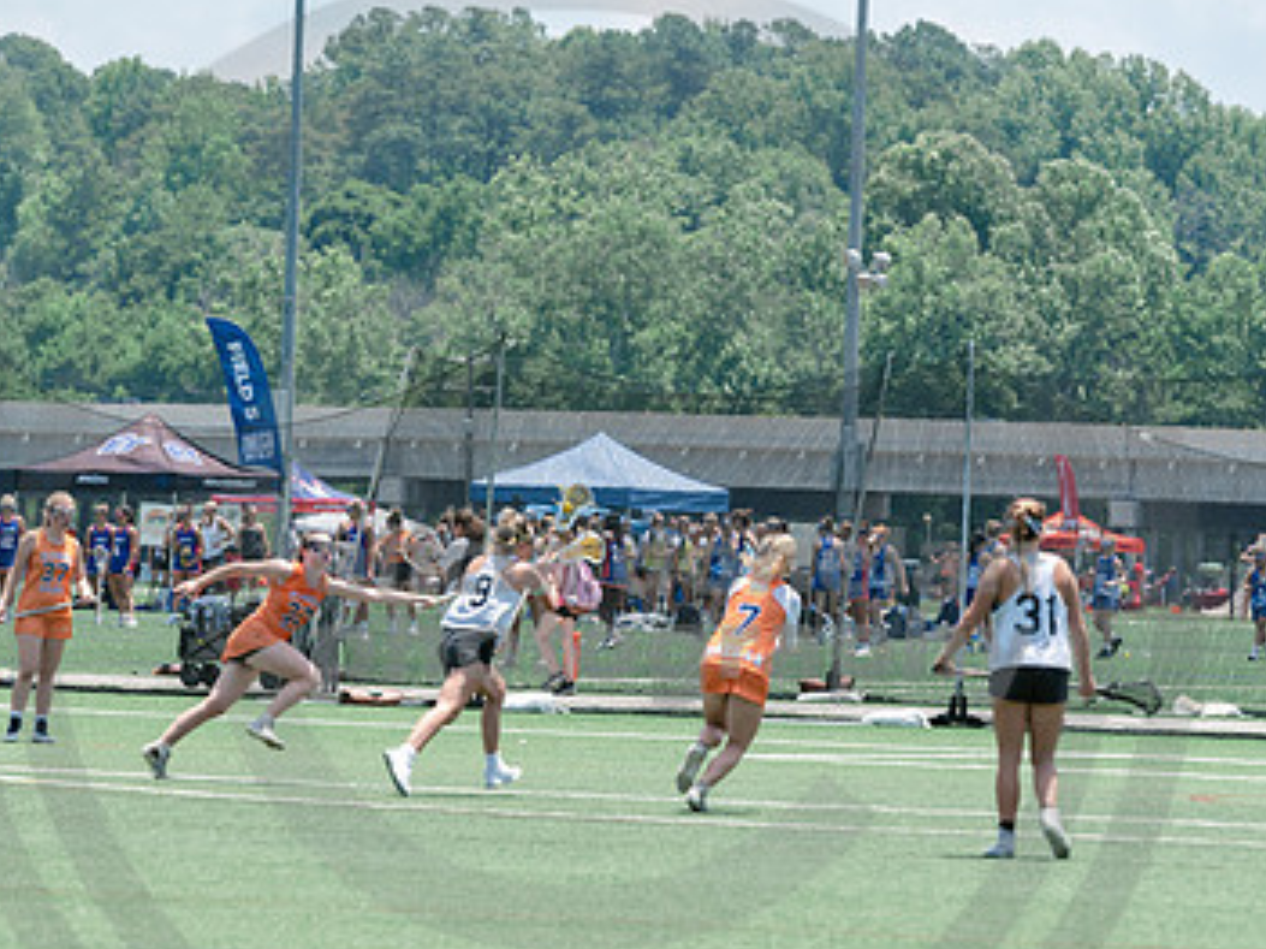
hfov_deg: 6.2
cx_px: 563
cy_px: 601
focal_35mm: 318
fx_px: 11626
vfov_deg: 4.7
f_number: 5
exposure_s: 1/1600
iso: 400
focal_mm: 200
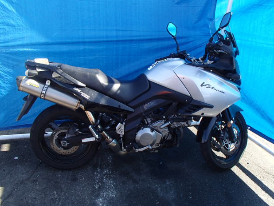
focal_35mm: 29
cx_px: 140
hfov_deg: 61.7
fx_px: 229
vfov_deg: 48.2
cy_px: 100
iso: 200
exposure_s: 1/320
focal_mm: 5
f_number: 3.9
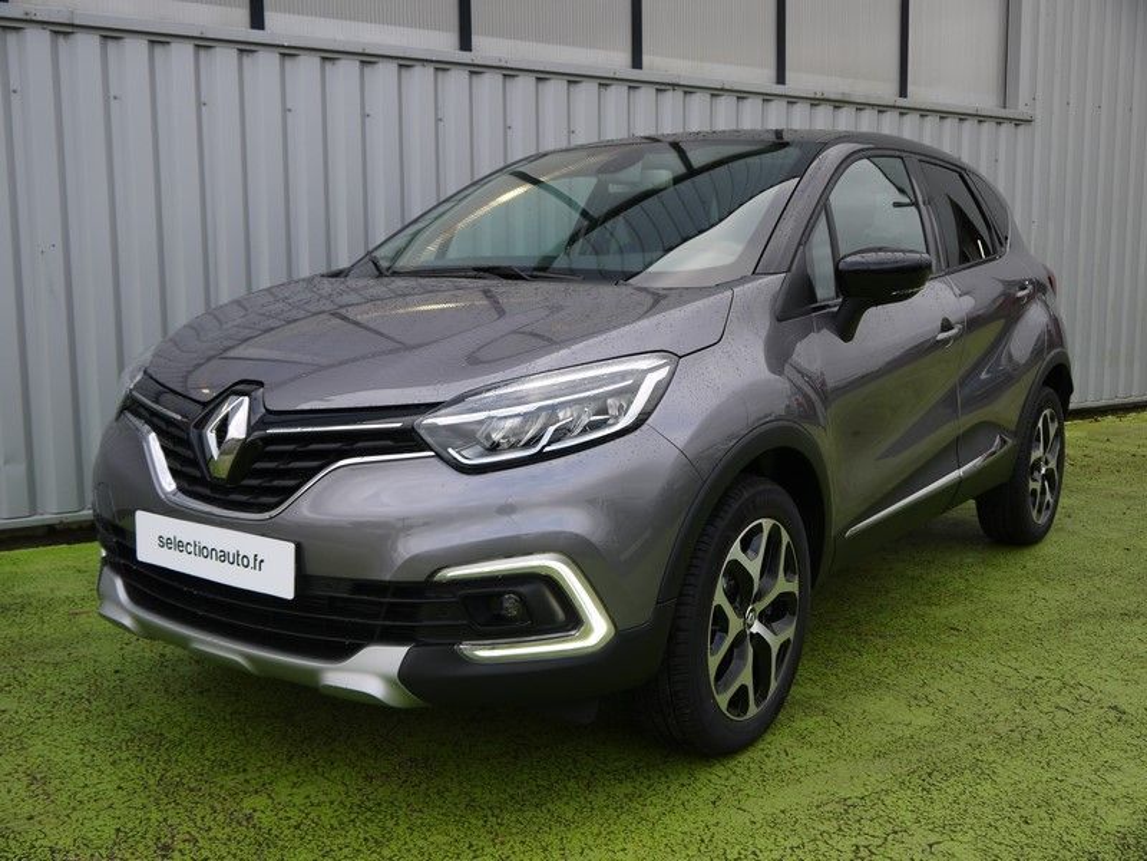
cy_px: 430
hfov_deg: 49.0
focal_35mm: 38
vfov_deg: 37.7
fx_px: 1259
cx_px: 574
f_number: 5
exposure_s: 1/160
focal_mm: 19
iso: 160
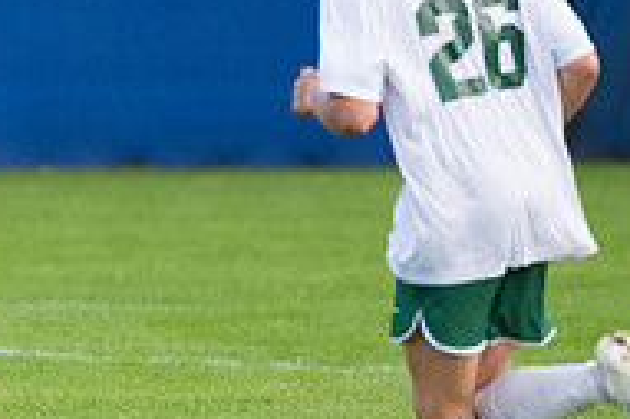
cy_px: 144
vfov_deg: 1.3
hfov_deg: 1.9
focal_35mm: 1093
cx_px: -198
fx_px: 19111
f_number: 5.6
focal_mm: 360
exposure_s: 1/2000
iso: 3200
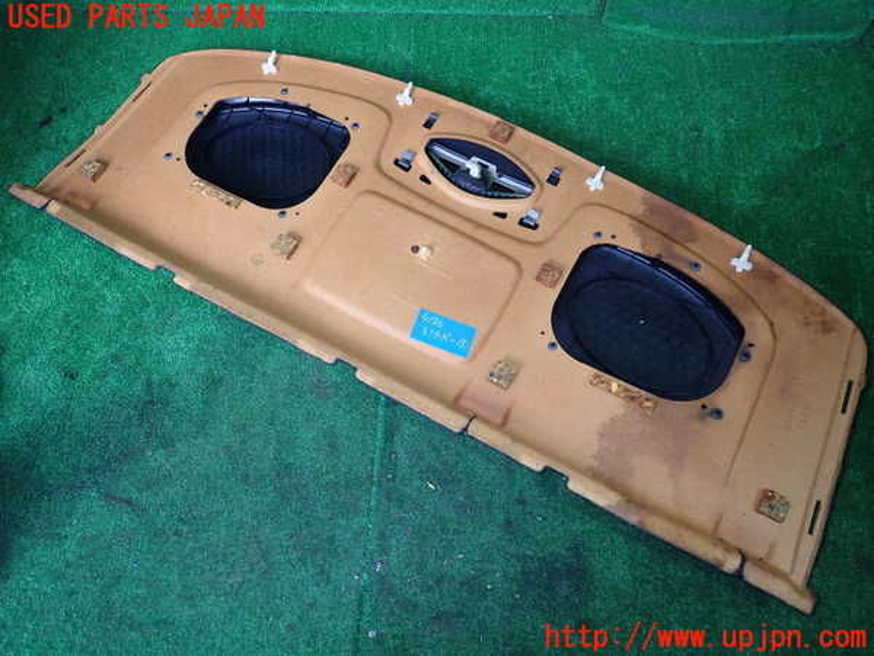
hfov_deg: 69.4
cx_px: 437
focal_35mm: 25
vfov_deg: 54.9
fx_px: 631
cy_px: 328
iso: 200
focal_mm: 4.5
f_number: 2
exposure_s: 1/30
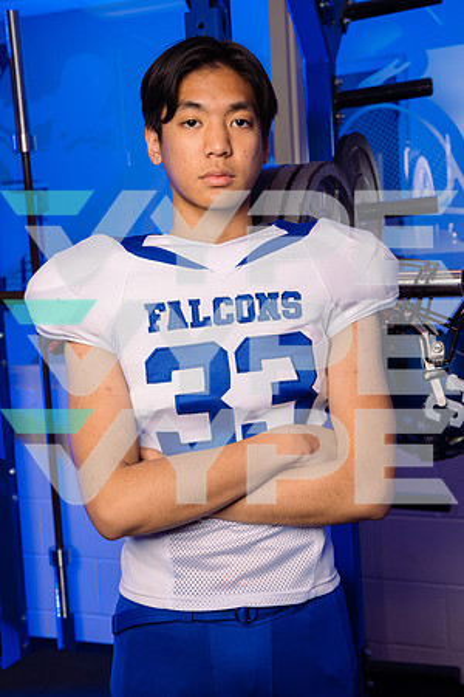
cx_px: 232
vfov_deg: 37.5
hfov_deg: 25.5
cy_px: 348
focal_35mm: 53
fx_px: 1025
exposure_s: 1/200
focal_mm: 53
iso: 400
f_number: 7.1
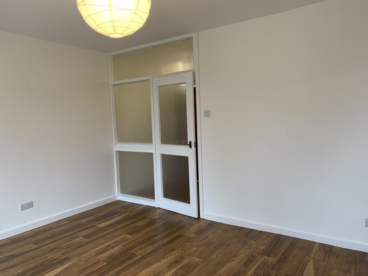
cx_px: 184
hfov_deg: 67.3
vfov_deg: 53.1
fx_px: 276
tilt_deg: -5.2
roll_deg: +1.7
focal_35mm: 26
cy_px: 138
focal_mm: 4.25
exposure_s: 1/50
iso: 50
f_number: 1.8
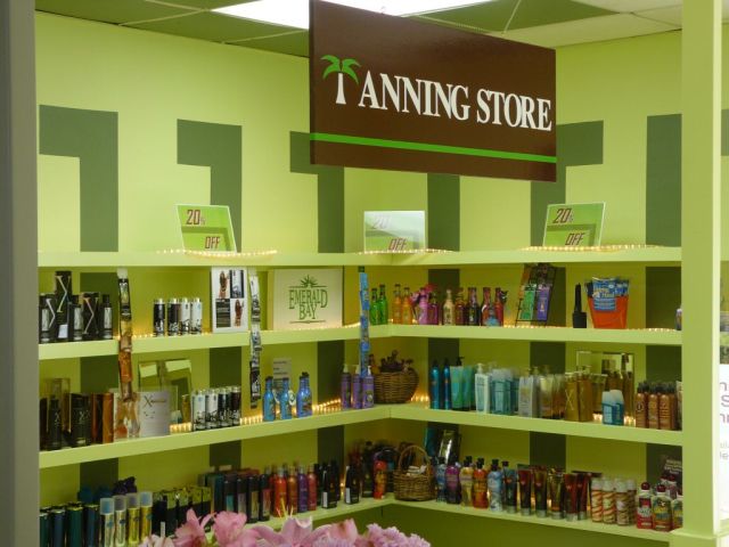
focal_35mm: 64
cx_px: 364
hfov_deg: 30.3
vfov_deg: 22.9
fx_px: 1348
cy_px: 274
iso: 100
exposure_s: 1/30
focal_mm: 10.7
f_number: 3.2
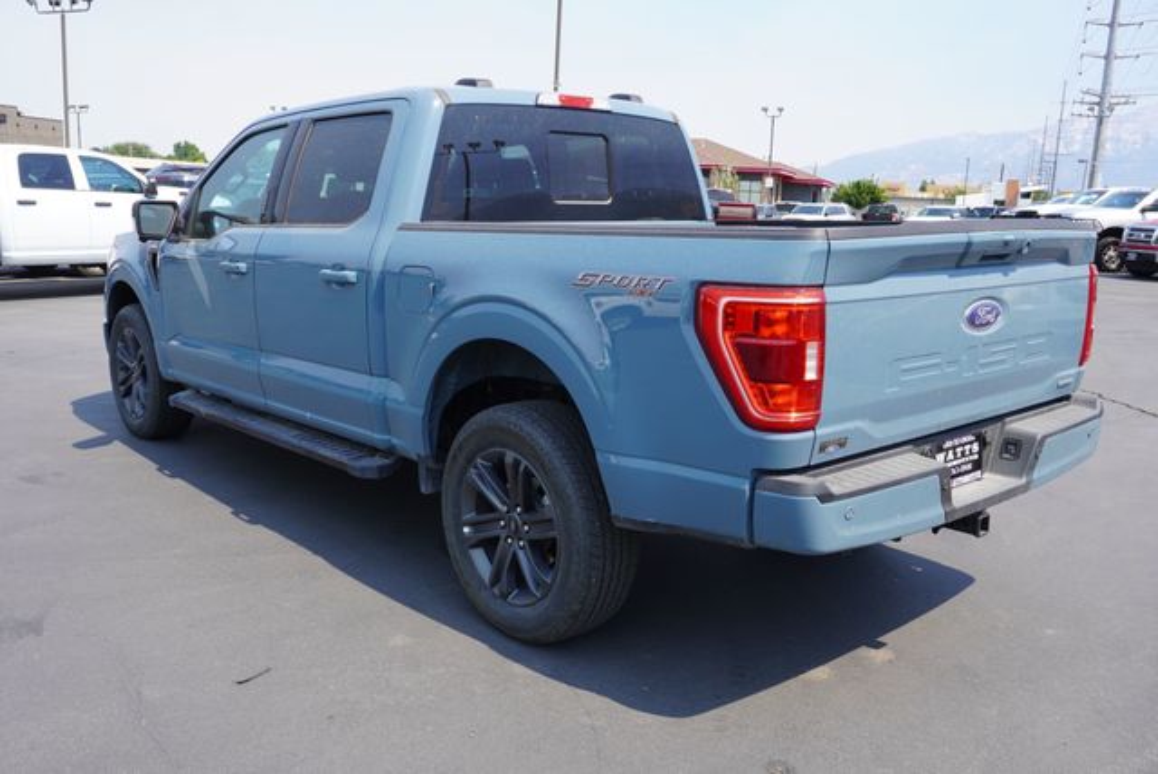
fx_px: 1014
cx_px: 579
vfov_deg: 41.8
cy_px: 387
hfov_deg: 59.4
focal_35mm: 32
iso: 100
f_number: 8
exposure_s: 1/125
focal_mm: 21
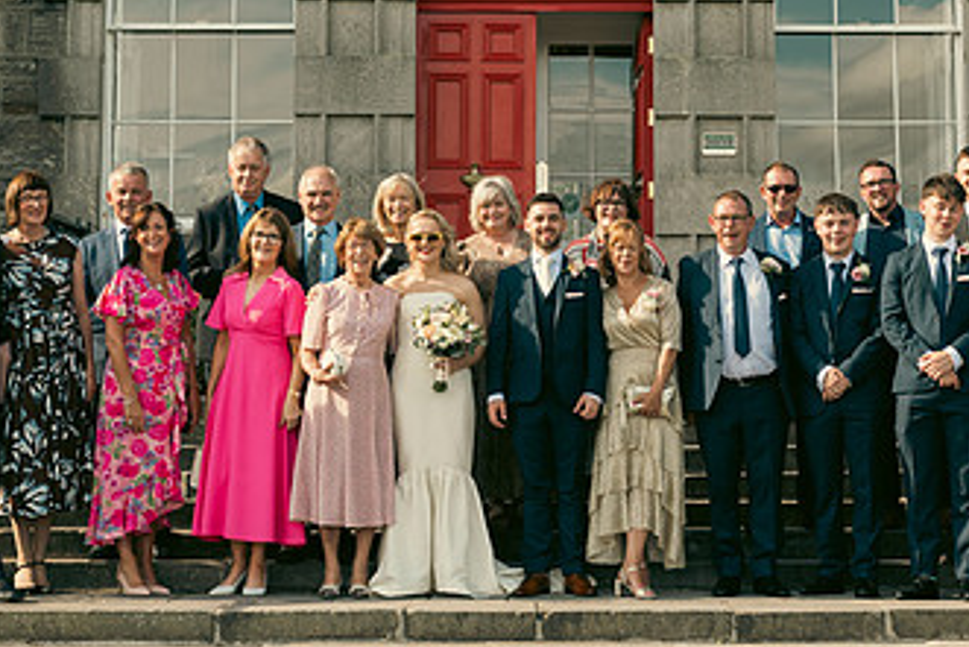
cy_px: 92
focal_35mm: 98
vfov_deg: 13.9
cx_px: 553
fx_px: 2639
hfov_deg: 20.8
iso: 160
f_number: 5.6
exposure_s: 1/320
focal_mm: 56
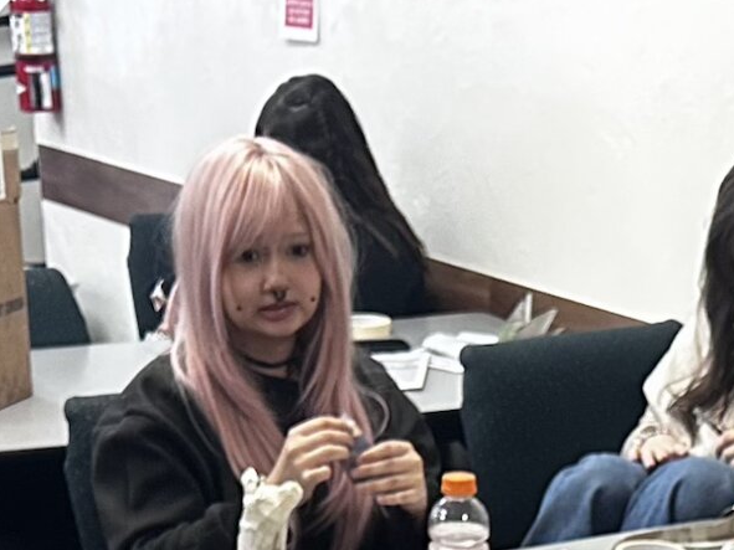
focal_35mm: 104
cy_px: 1106
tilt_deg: -28.0
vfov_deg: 12.5
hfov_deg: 18.8
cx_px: 551
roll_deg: -1.0
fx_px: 2205
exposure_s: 1/60
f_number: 1.78
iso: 320
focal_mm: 6.86
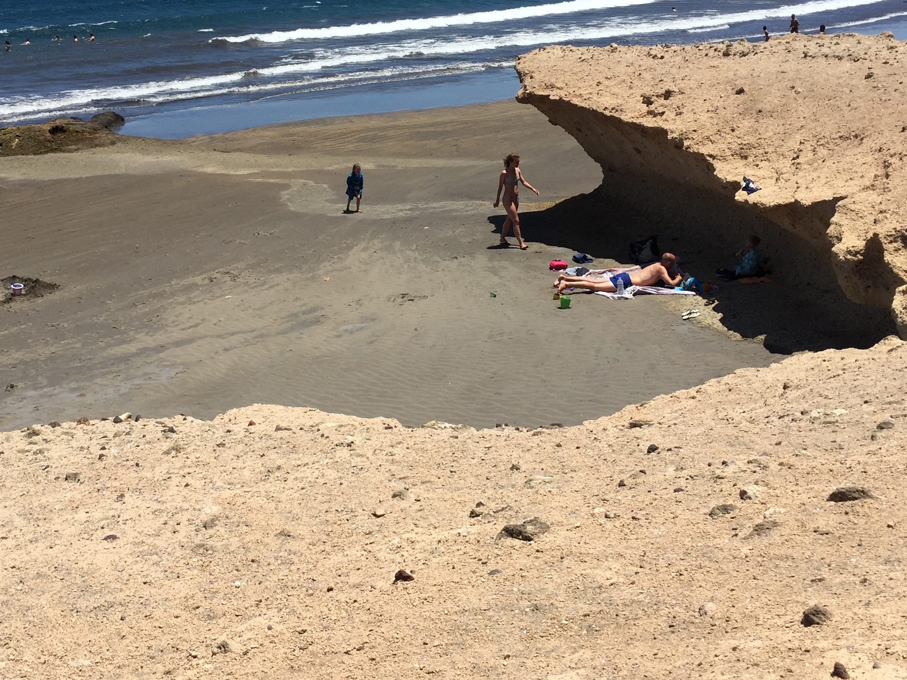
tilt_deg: -11.0
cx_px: 383
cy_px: 168
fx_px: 1231
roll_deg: -0.2
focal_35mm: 47
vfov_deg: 30.4
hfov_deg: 40.3
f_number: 2.2
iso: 32
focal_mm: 4.15
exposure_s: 1/2825
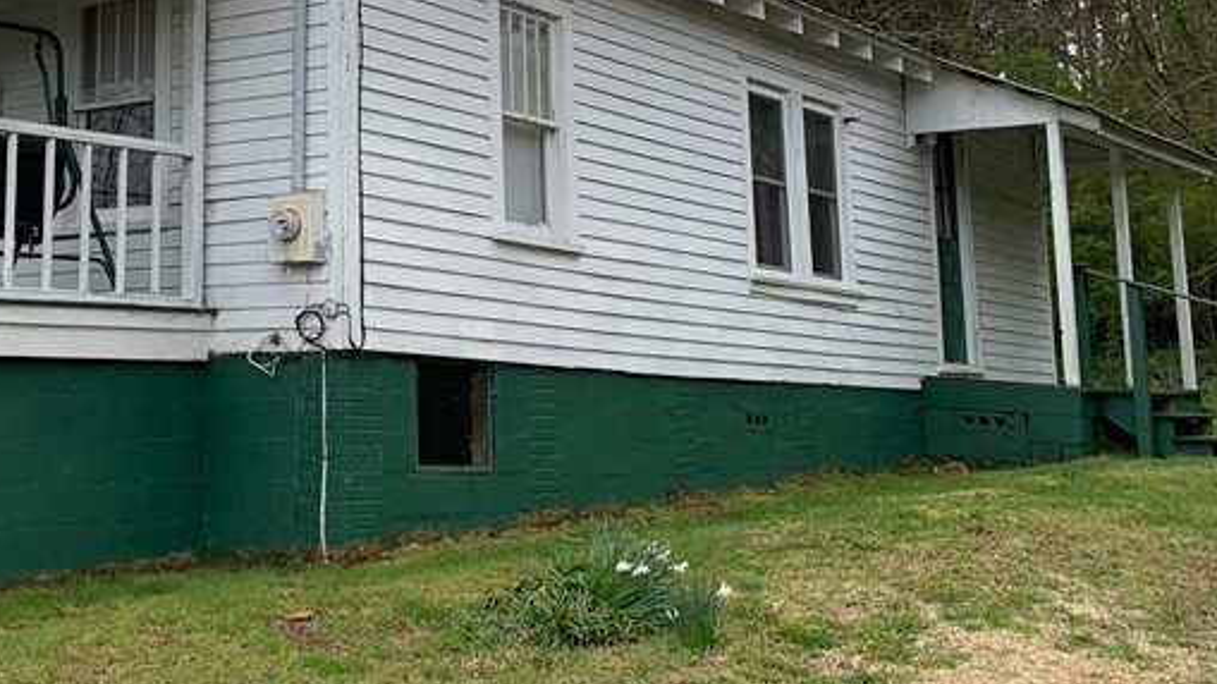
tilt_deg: +11.3
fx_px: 1839
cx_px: 191
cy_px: 72
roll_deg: -0.5
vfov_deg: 20.6
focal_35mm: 57
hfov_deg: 35.1
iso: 25
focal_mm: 4.25
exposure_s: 1/1992
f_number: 1.8
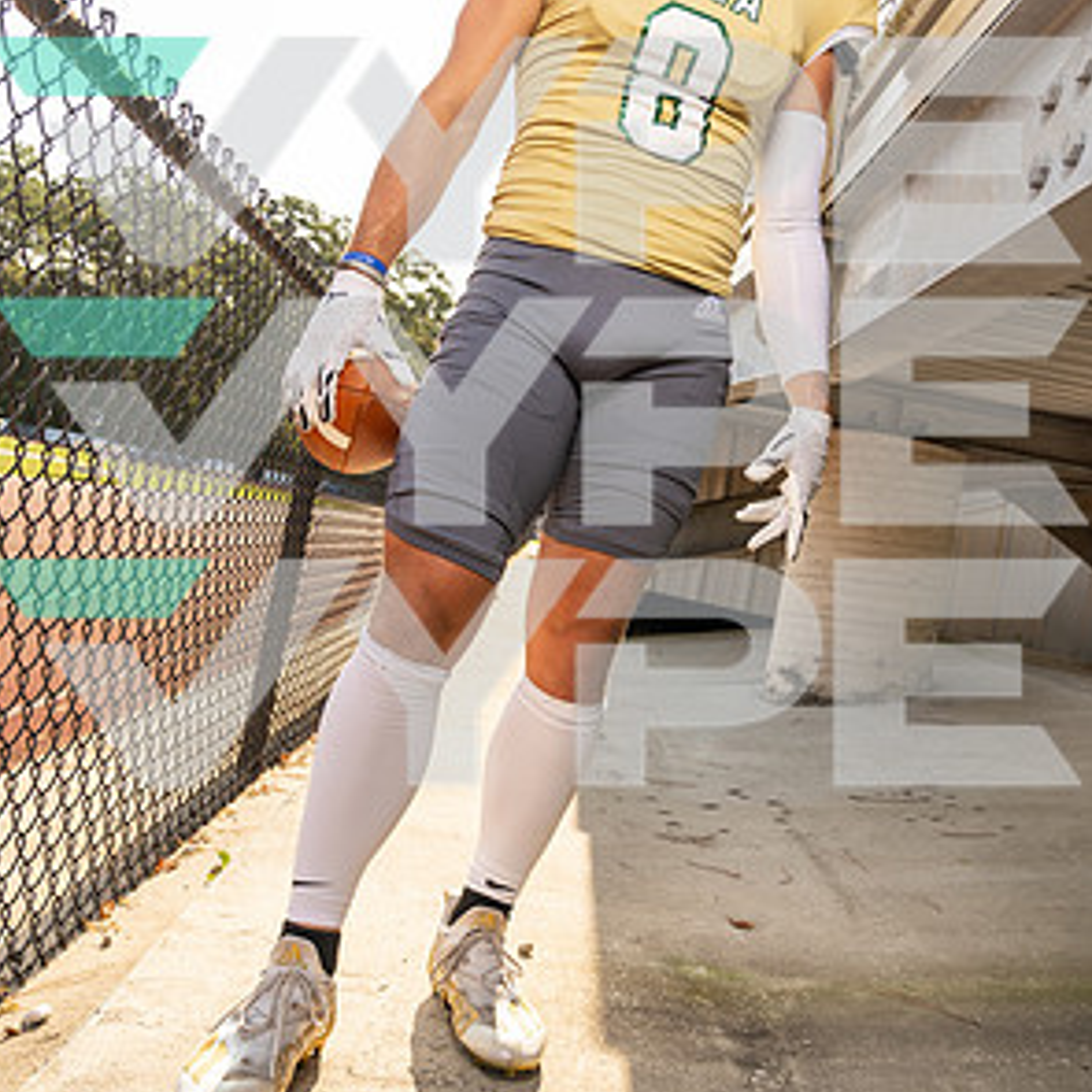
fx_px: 1249
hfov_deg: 47.2
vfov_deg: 46.8
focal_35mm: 35
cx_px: 540
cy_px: 415
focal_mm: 27
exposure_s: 1/250
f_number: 5.6
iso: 125
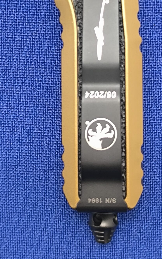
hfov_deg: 13.9
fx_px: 664
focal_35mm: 94
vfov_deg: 21.6
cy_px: 25
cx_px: 106
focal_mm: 6.14
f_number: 1.65
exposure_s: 1/50
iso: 1000
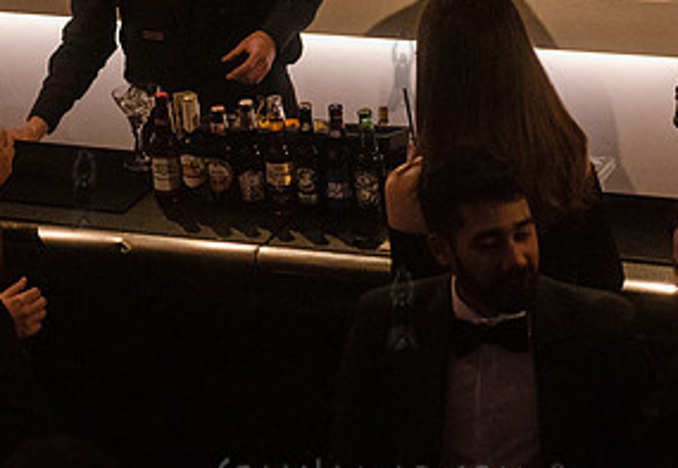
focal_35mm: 171
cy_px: 55
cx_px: 443
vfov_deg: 8.2
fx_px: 3257
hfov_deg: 11.9
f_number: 3.5
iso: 8000
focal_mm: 80
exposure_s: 1/320
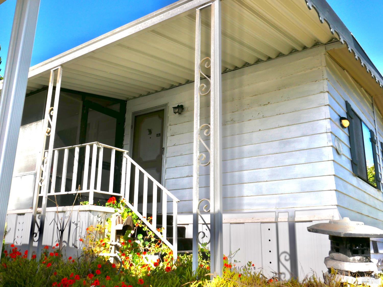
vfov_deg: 42.9
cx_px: 192
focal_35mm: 33
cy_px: 144
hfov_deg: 55.4
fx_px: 365
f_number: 5.6
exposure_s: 1/1600
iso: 200
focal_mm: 15.1
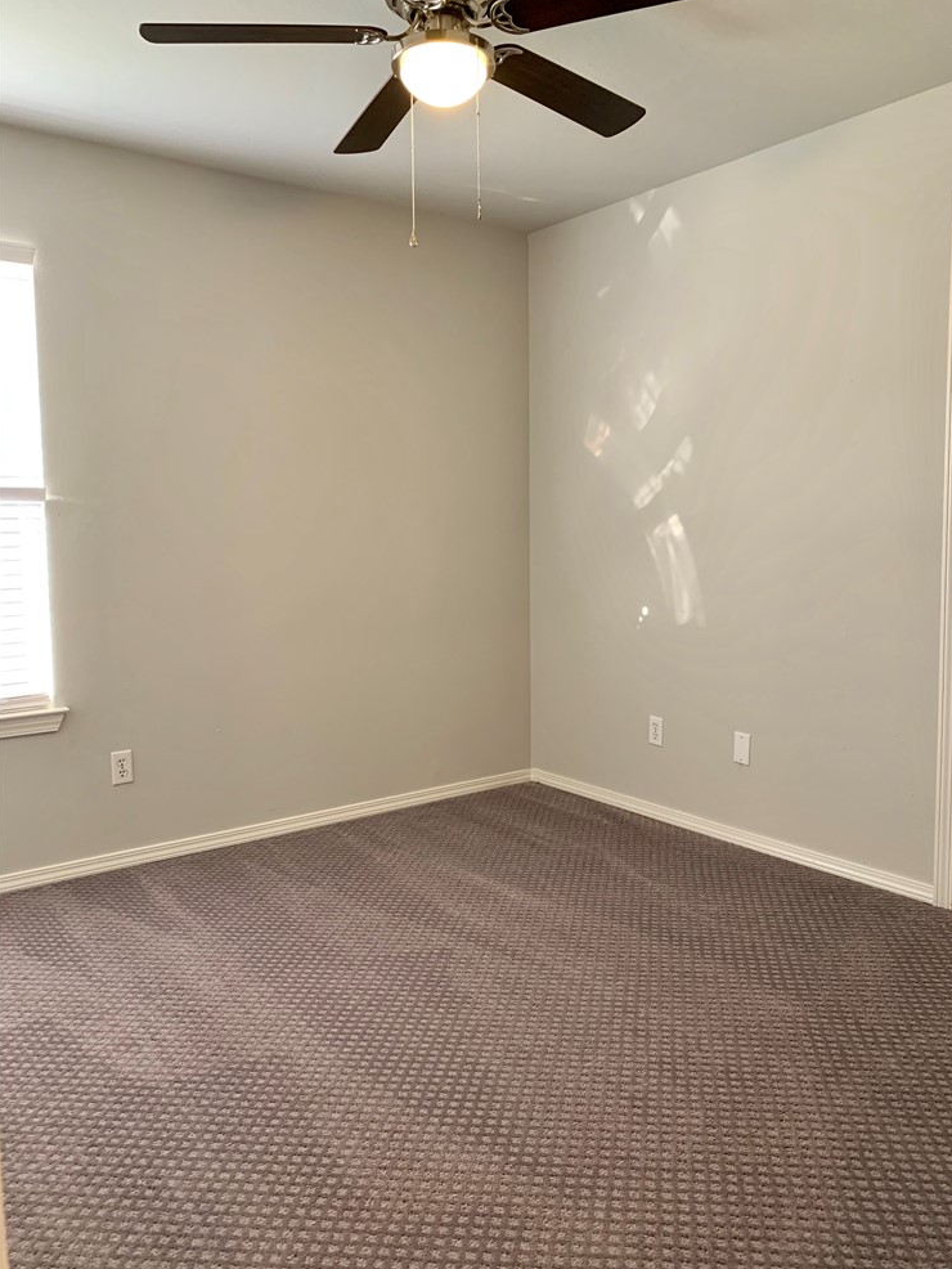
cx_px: 491
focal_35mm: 27
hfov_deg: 51.4
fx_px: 990
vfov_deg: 65.3
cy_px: 619
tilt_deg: -4.6
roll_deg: +0.3
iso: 160
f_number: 1.8
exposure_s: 1/60
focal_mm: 4.25
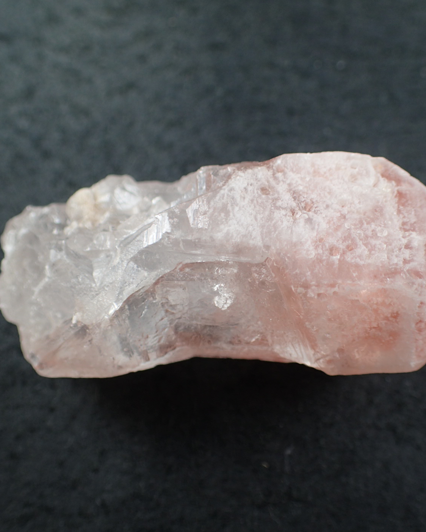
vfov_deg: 45.8
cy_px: 265
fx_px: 631
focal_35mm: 40
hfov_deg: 37.2
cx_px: 253
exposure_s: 1/125
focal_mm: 5.5
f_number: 2.3
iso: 100
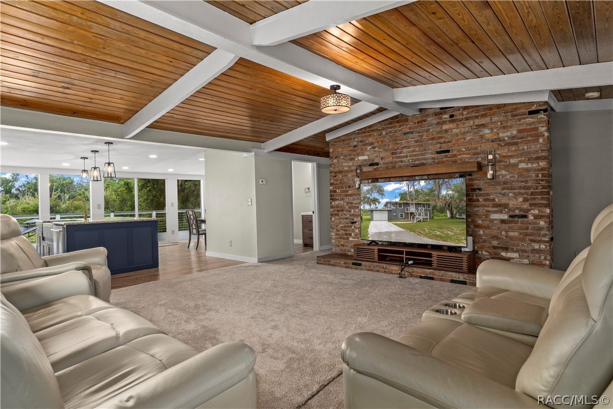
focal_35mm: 18
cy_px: 204
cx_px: 306
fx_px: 306
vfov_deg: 67.4
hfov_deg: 90.0
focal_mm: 12
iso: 320
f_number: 8
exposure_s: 1/5
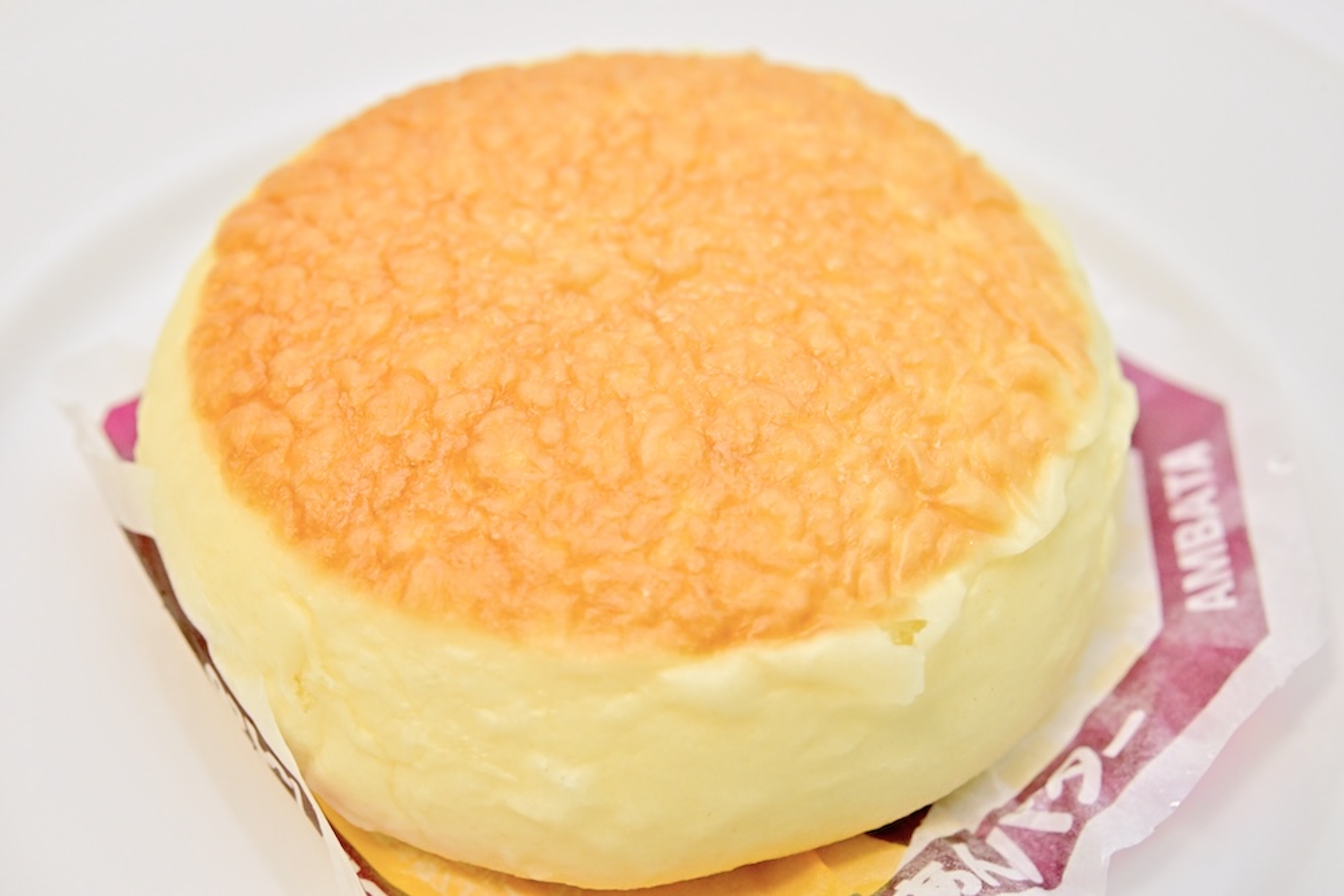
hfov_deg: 33.4
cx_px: 672
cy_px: 448
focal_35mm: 60
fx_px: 2240
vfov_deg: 22.6
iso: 4000
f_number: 9
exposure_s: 1/125
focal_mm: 60
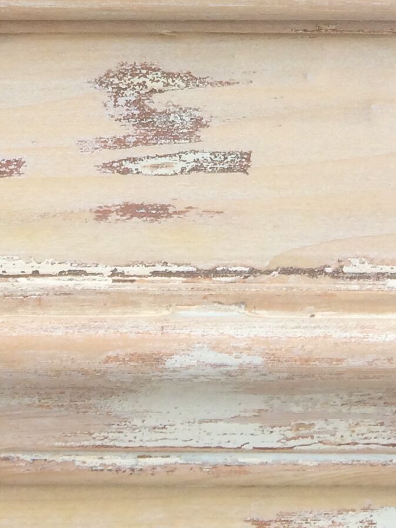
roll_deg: +2.6
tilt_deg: -6.1
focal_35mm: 106
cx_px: 32
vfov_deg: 16.2
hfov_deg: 13.8
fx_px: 1616
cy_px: -370
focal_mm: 4.15
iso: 32
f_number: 2.2
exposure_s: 1/394
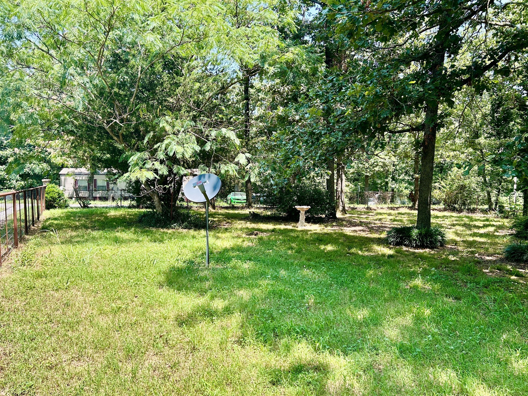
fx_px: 412
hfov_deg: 65.3
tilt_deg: -1.8
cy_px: 205
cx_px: 257
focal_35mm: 27
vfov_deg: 51.3
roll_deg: +1.1
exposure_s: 1/733
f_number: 1.5
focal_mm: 5.7
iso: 50
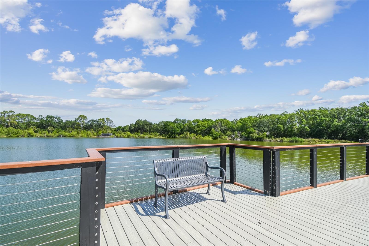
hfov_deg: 100.4
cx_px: 184
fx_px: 154
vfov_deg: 77.3
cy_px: 123
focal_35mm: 15
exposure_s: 1/200
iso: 100
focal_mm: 10
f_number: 7.1
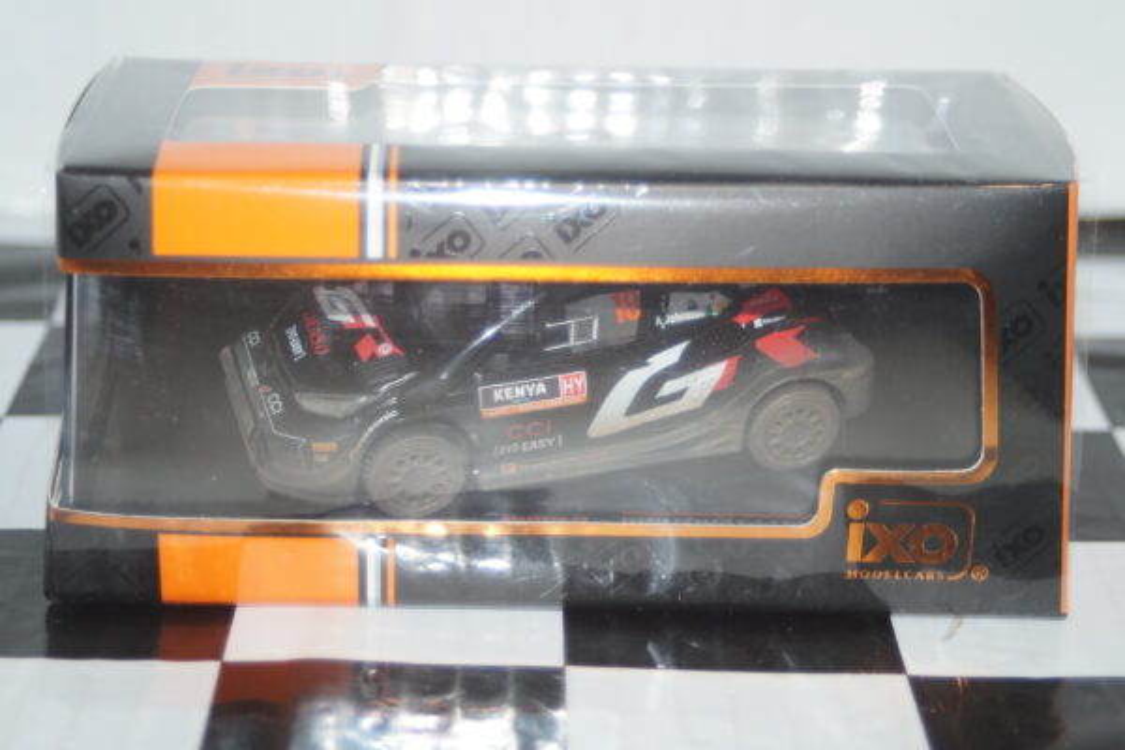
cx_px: 562
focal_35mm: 90
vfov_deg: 15.2
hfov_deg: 22.6
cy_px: 375
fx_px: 2812
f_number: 5.6
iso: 500
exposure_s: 1/60
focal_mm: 60
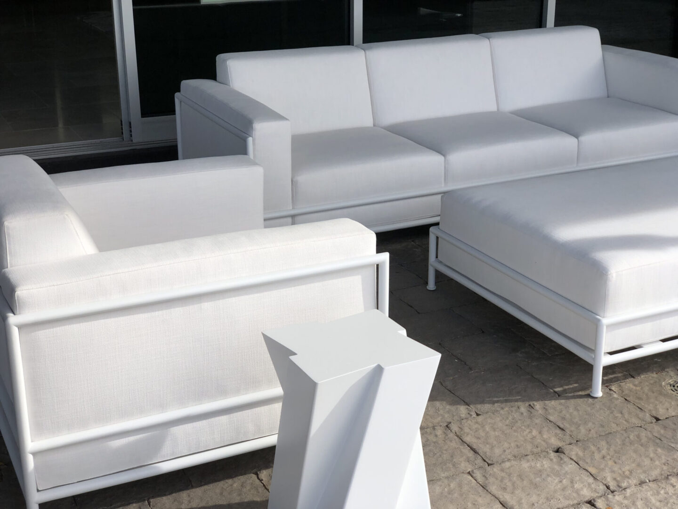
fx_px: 1018
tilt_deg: -19.8
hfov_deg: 36.8
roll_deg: +0.3
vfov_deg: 28.0
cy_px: 254
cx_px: 339
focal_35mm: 52
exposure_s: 1/694
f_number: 2.4
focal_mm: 6
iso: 16
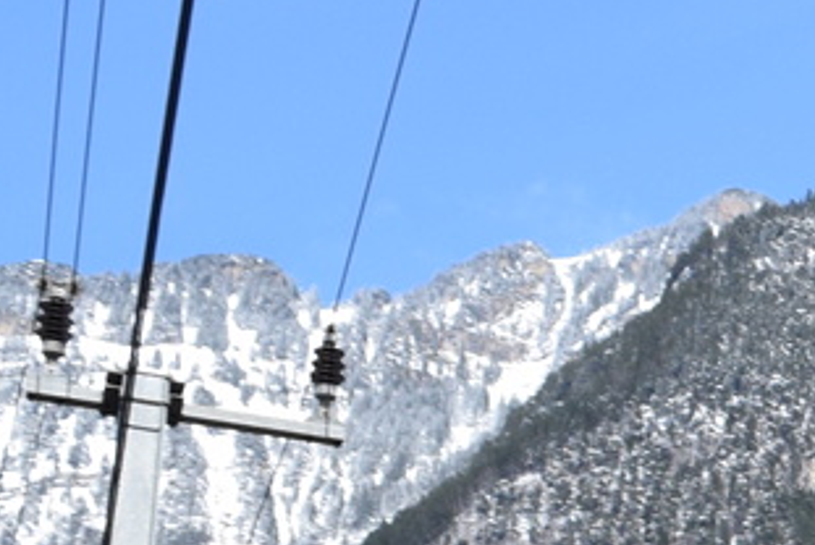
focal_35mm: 185
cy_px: 1221
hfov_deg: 9.8
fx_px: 4192
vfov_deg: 7.1
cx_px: 1952
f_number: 7.1
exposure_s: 1/1600
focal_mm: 20
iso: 400
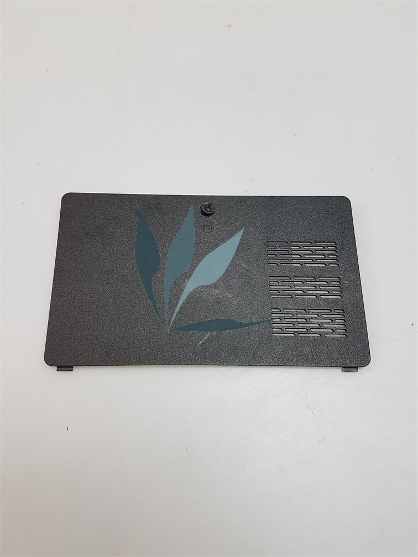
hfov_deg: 53.1
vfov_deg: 67.3
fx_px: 419
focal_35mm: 26
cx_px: 209
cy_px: 278
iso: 40
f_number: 1.7
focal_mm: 4.2
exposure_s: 1/50
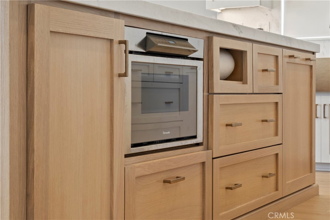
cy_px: 110
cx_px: 165
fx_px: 642
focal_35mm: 70
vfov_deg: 19.5
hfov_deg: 28.8
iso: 100
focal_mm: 70
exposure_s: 6
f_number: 22
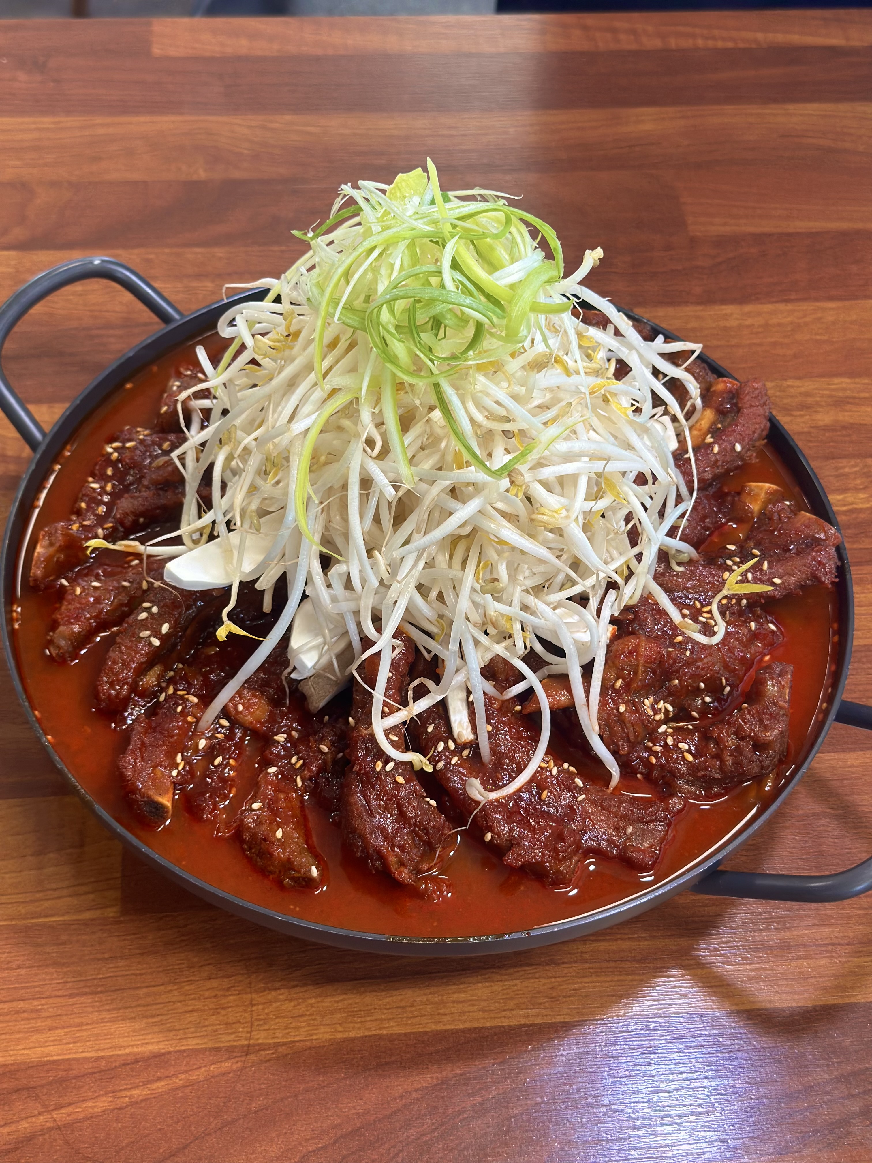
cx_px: 436
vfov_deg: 39.7
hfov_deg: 30.3
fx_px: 1612
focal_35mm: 48
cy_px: 582
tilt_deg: -51.8
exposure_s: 1/120
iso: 100
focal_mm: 6.86
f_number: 1.78
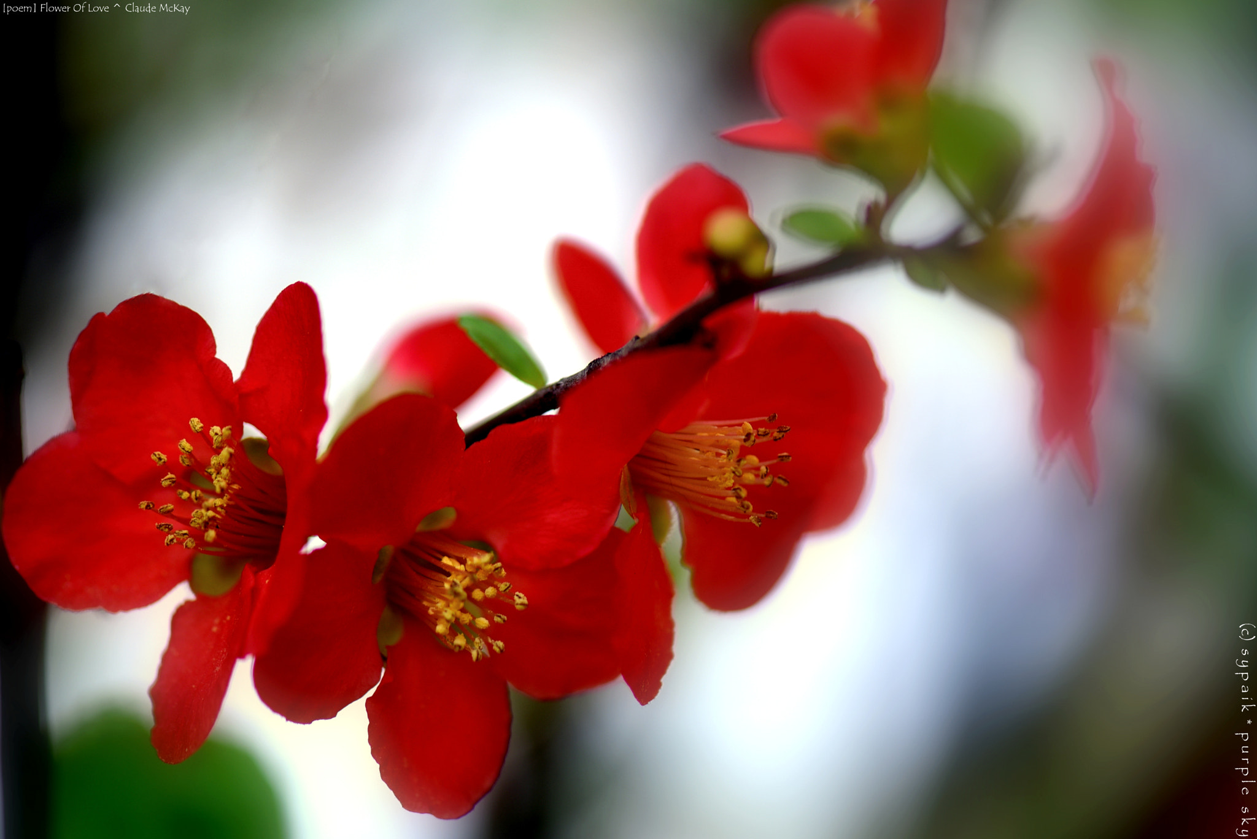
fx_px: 3668
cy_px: 420
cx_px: 628
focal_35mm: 105
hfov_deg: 19.4
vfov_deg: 13.1
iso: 100
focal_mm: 105
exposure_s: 1/100
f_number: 3.2
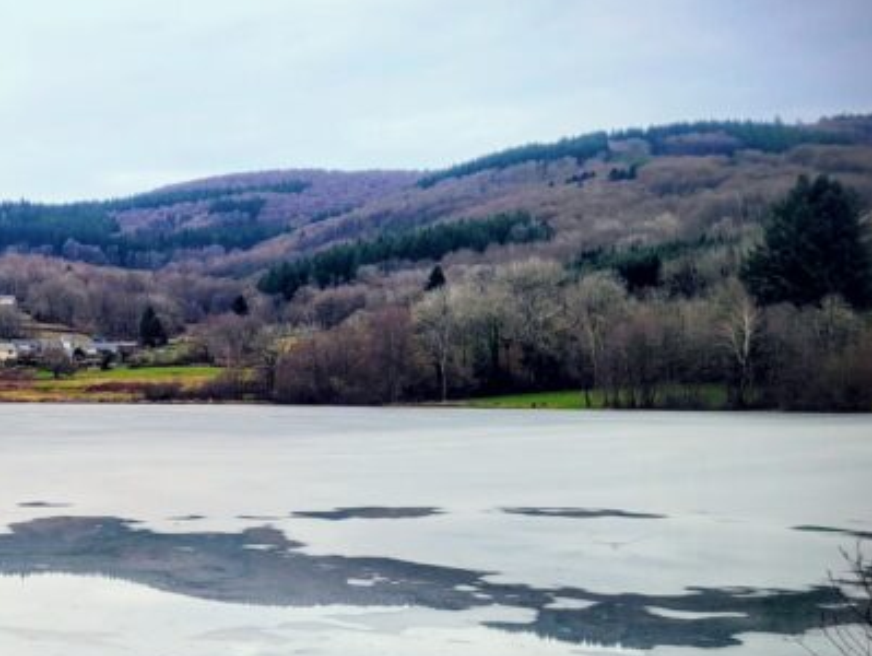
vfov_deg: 28.4
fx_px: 1261
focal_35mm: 50
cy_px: 542
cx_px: 68
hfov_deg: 35.6
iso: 40
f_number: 1.8
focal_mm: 5.4
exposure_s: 1/210
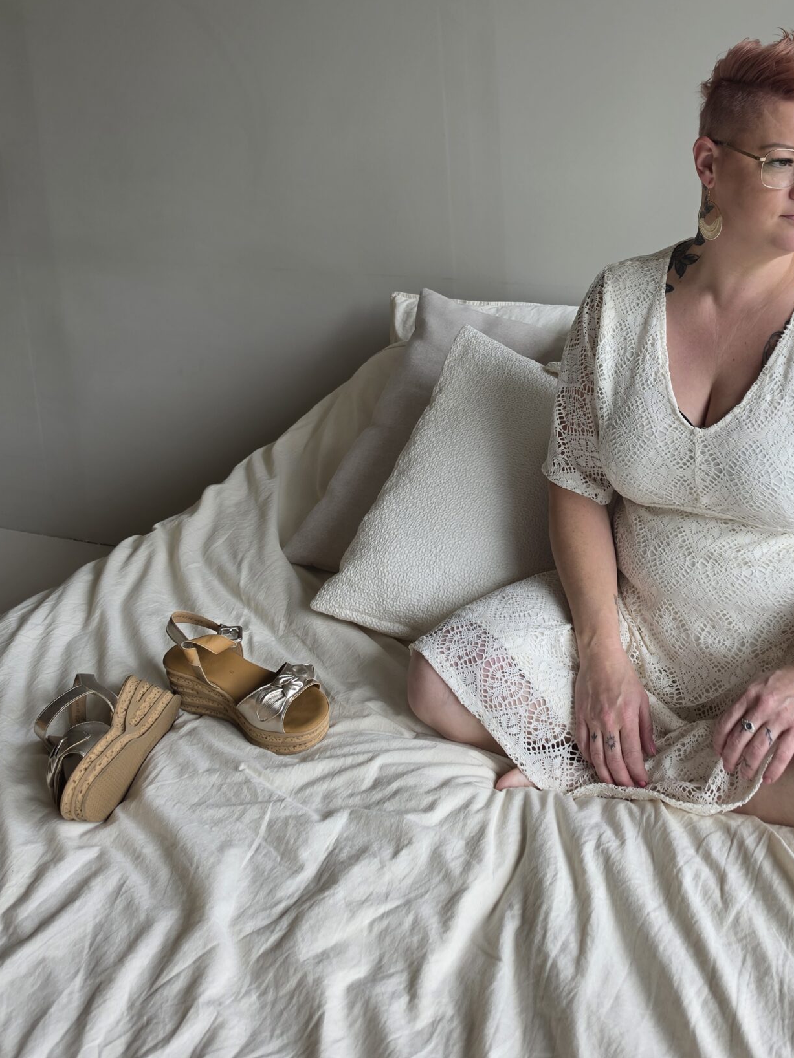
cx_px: 565
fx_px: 1101
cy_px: 273
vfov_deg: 49.4
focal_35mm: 36
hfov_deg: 38.9
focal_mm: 6.5
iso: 40
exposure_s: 1/180
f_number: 1.4
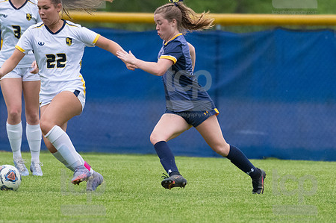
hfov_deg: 2.7
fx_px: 7030
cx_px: 189
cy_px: 91
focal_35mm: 754
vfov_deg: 1.8
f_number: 5.6
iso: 4000
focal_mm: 390
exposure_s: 1/1600
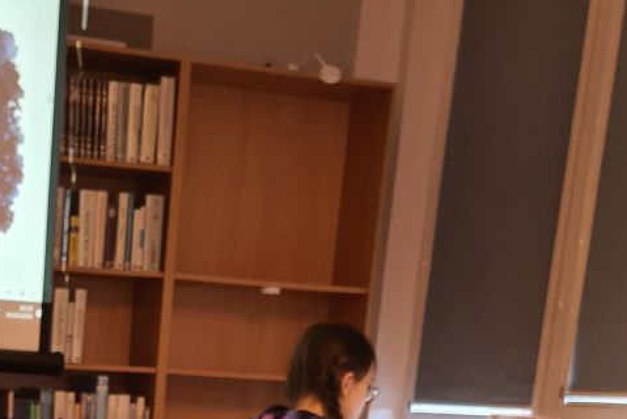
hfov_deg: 25.3
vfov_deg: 15.6
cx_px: 35
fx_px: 1342
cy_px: 714
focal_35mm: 77
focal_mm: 5.4
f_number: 1.8
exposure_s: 1/60
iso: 200
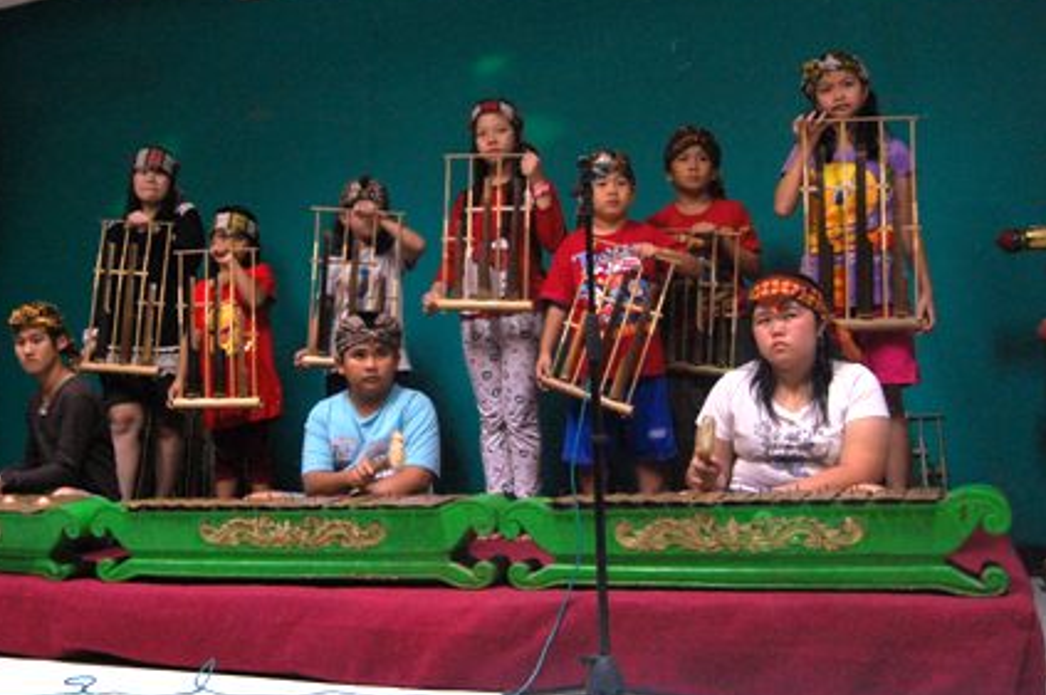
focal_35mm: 40
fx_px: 1161
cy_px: 308
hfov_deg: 48.1
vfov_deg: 33.3
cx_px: 403
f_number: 4.5
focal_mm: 20
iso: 800
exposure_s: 1/40
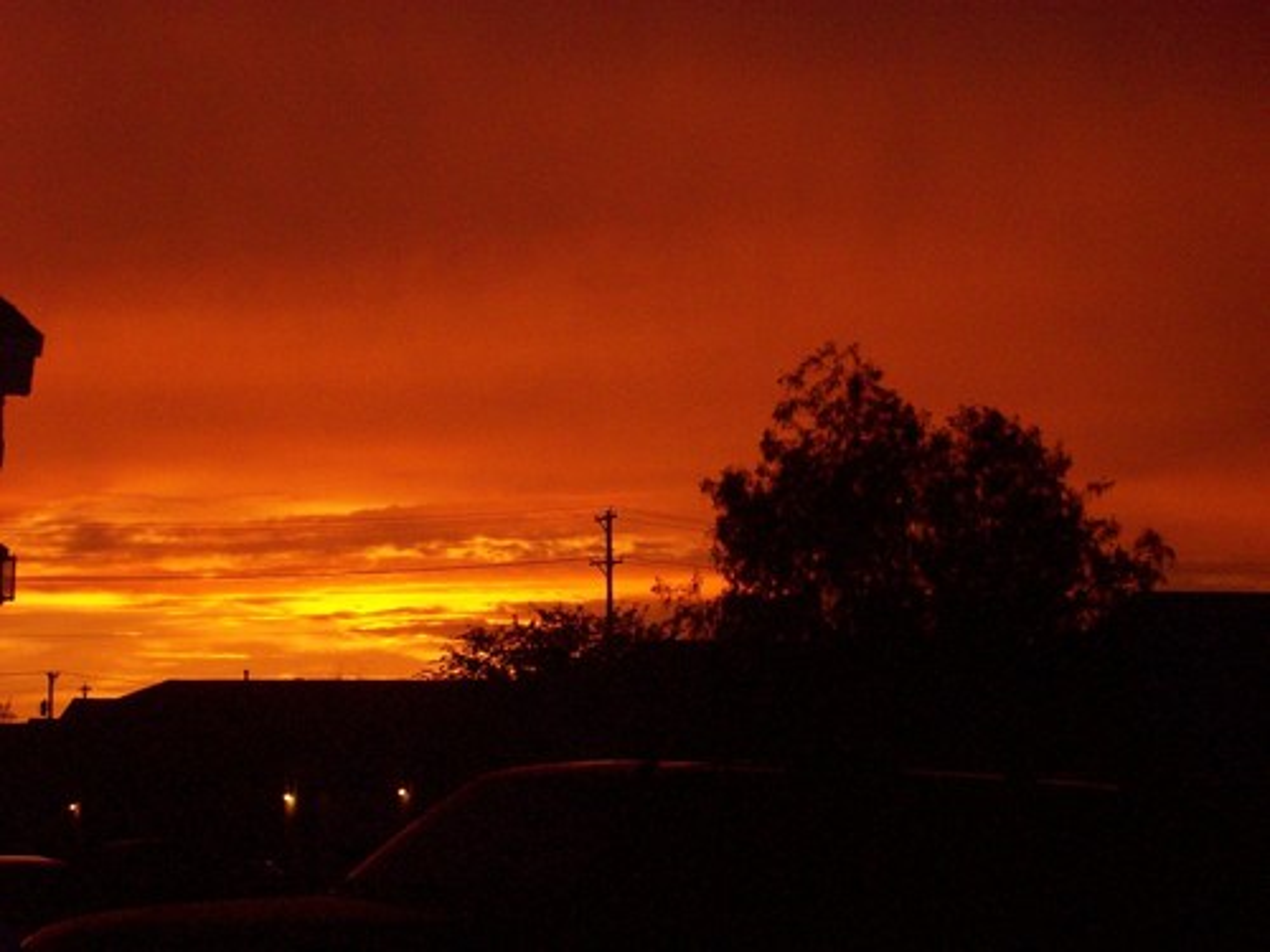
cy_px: 476
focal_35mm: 108
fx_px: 3962
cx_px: 635
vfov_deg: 13.7
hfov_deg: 18.2
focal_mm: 18
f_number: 4.8
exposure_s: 1/125
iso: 140
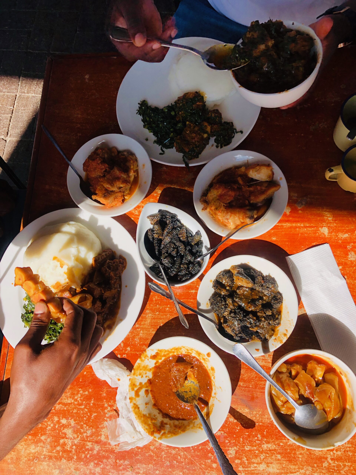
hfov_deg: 49.7
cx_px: 178
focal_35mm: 28
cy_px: 238
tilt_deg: -75.3
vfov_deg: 63.4
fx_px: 384
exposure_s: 1/1600
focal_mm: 3.99
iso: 20
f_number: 1.8
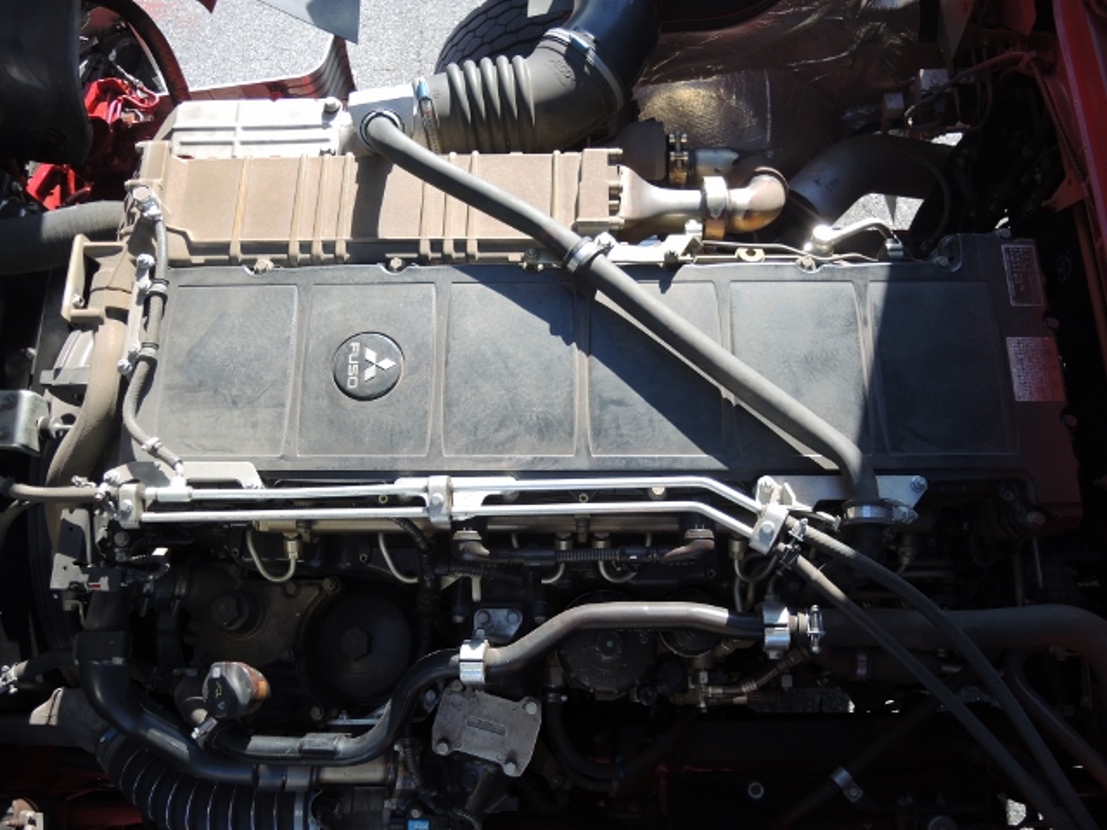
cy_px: 415
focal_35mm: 28
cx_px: 554
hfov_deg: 63.4
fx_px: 895
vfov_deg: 49.7
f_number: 2
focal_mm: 6
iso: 80
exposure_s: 1/500
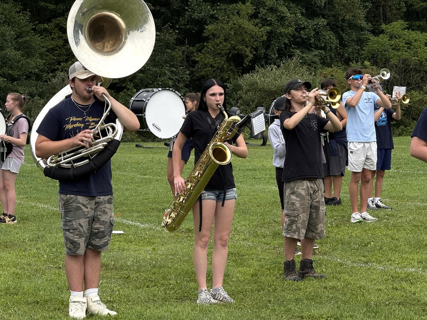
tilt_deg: -1.6
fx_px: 1480
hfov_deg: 16.4
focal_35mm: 120
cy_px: 160
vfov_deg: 12.3
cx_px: 214
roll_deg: +0.9
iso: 64
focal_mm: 15.66
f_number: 2.8
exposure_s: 1/926
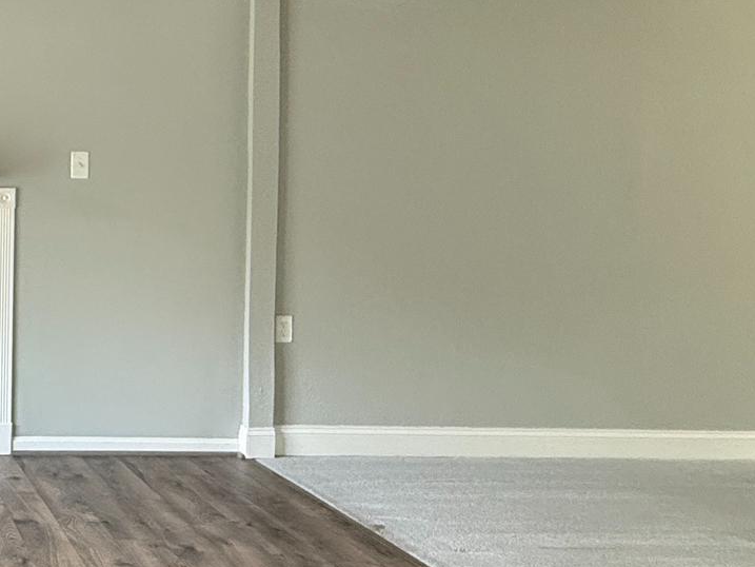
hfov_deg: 36.2
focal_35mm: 40
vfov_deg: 35.9
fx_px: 873
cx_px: -152
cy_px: 234
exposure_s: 1/60
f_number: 2.2
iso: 400
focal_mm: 2.22
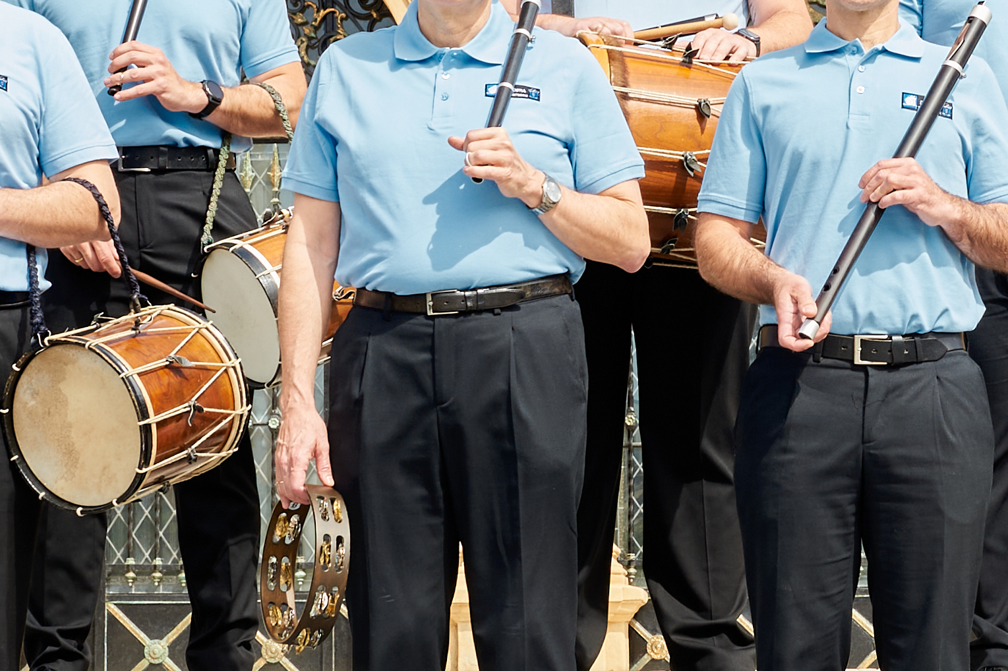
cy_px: 258
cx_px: 914
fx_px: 3806
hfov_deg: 14.9
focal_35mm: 136
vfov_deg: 10.1
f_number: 13
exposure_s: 1/100
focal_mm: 50
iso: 200
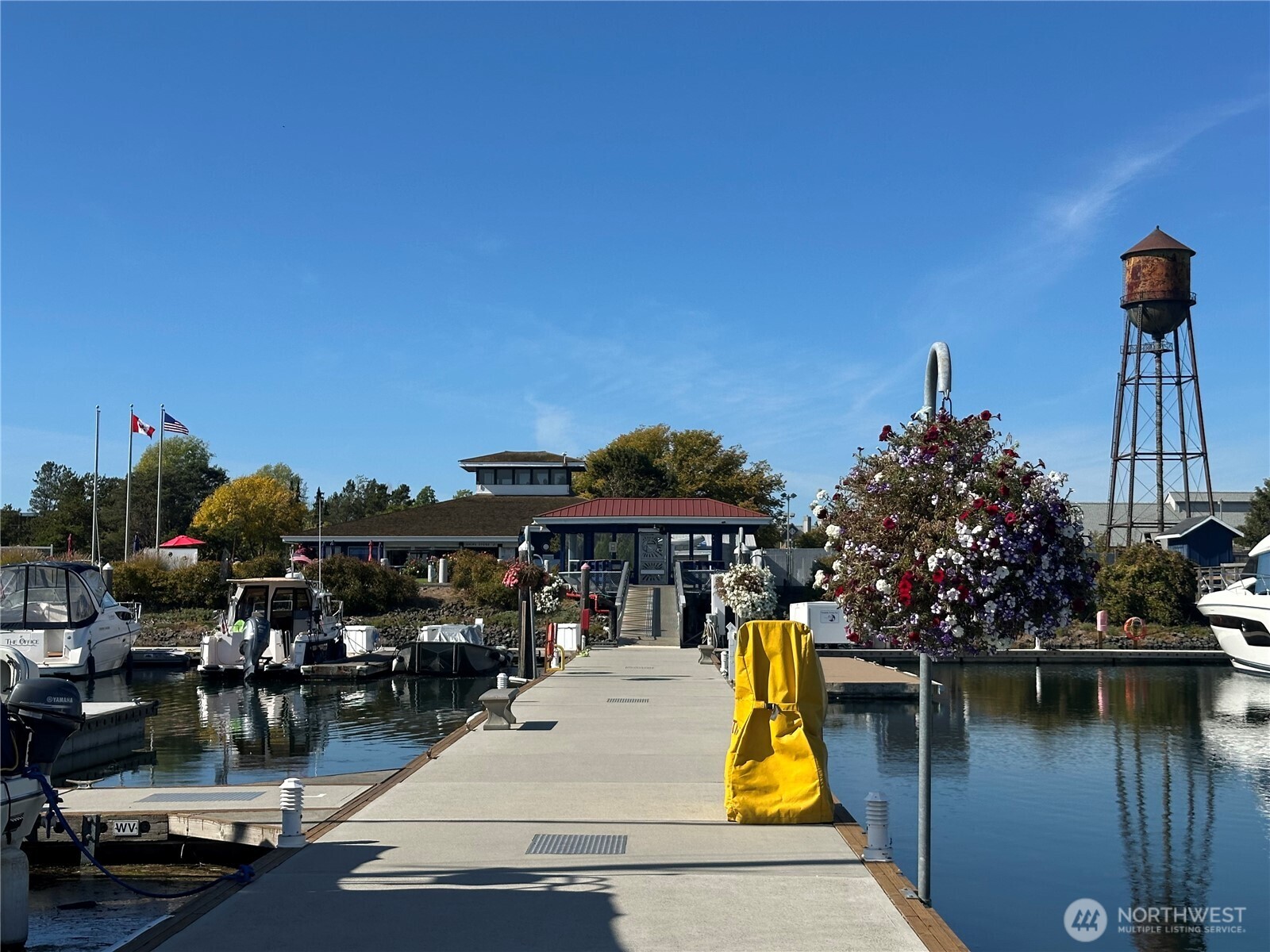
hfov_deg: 39.7
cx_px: 635
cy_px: 476
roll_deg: -1.3
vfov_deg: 30.3
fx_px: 1761
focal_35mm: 48
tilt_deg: +5.5
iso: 64
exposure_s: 1/4566
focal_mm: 6.86
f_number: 1.78
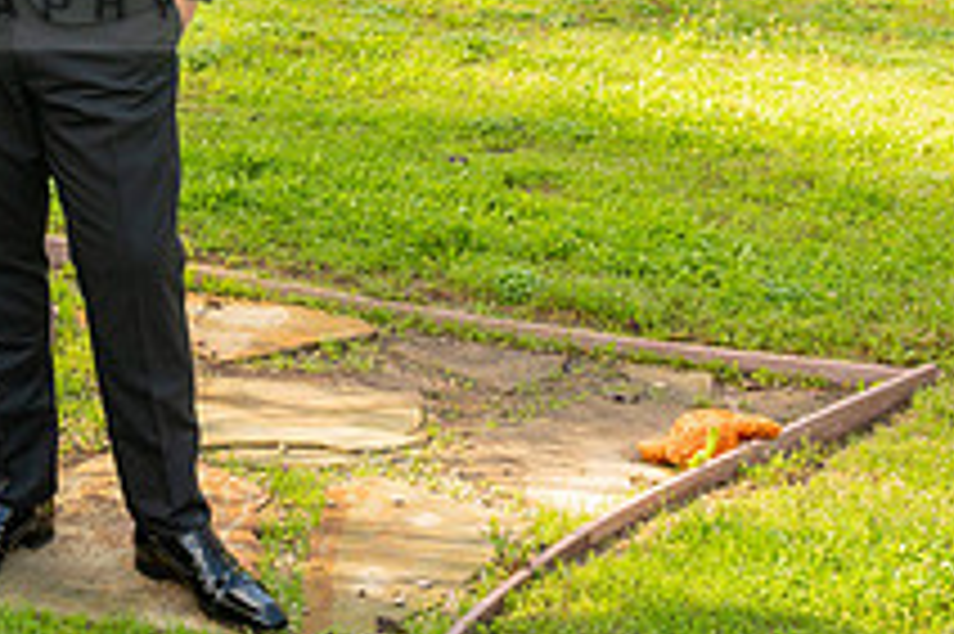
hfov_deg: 22.3
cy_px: -56
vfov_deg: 15.6
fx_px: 2251
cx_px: -162
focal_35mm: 85
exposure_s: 1/160
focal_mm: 31
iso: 320
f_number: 6.3
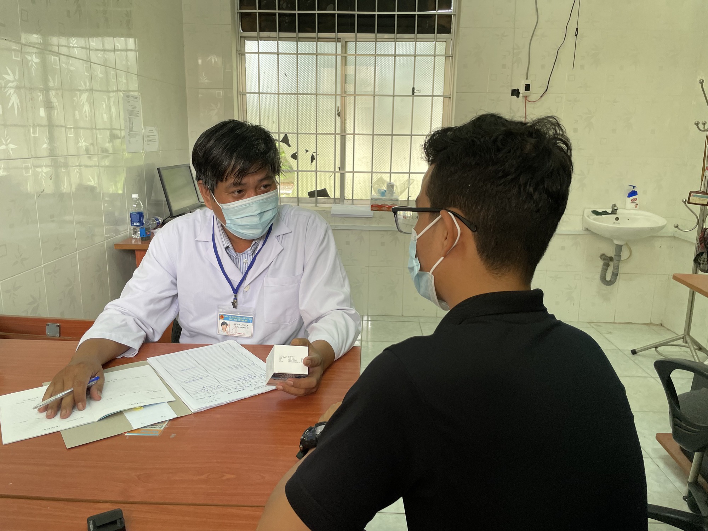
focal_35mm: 26
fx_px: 532
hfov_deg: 67.3
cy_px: 266
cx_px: 354
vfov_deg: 53.1
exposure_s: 1/100
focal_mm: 4.2
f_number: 1.6
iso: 100
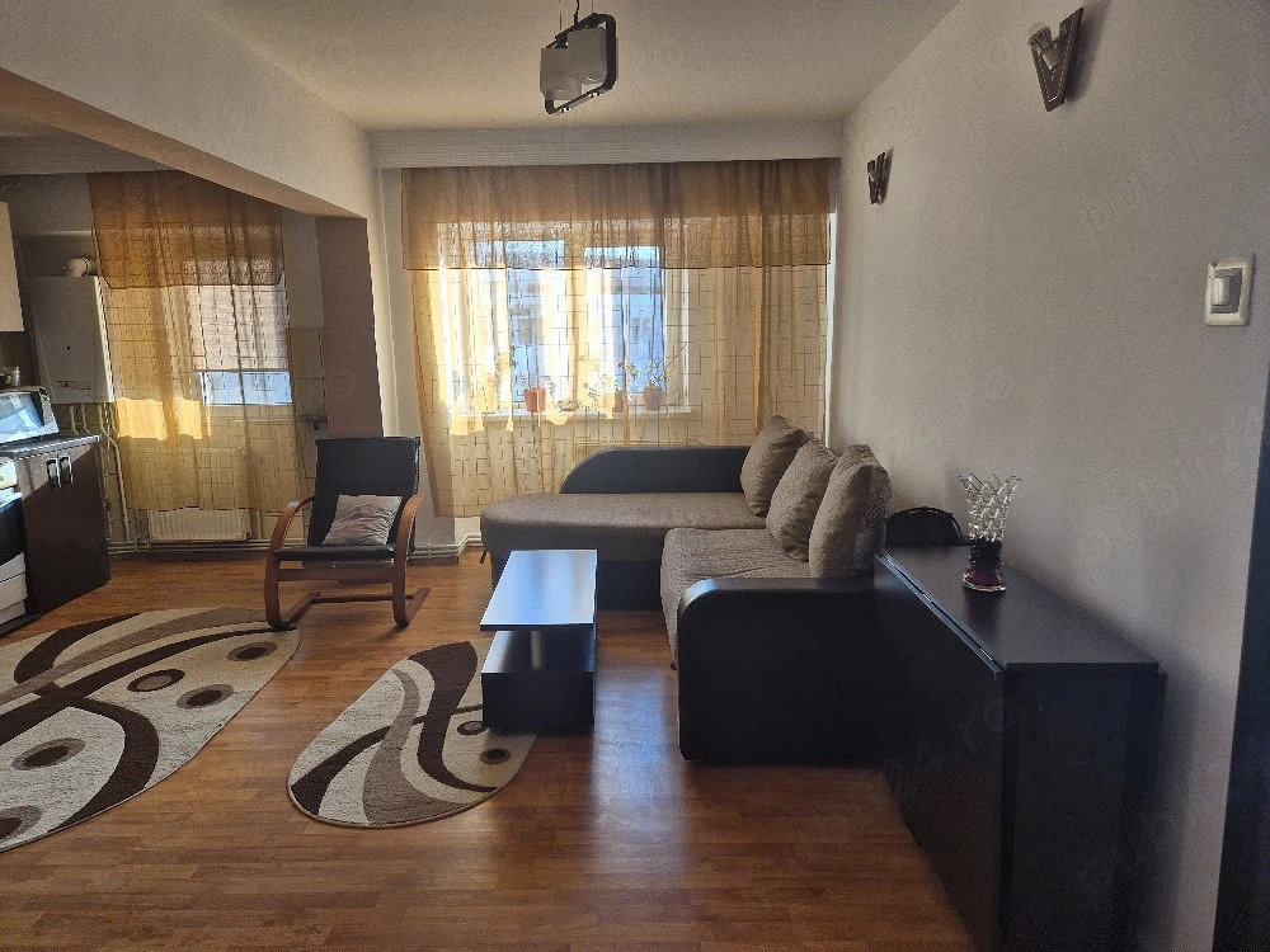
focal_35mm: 23
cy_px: 476
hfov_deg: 73.9
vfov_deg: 58.9
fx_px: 844
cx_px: 635
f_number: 1.8
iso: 64
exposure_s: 1/182
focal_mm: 5.4
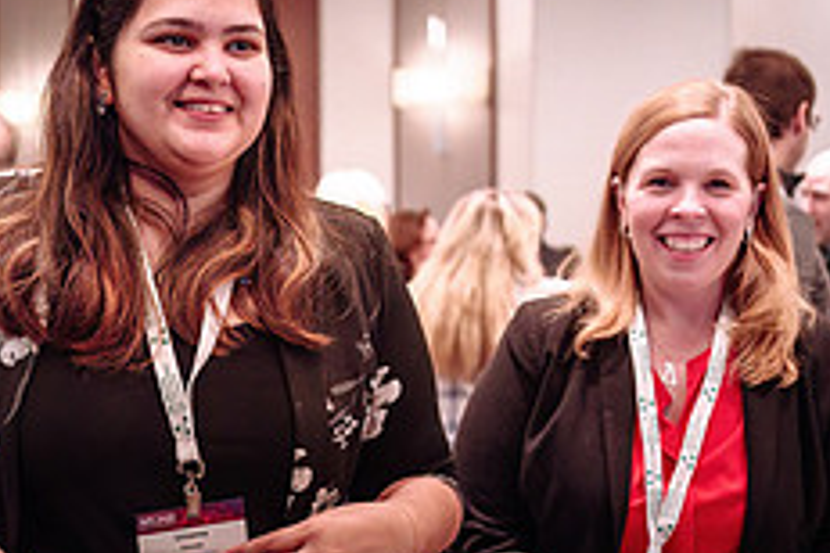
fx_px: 2029
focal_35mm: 88
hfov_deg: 23.1
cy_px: 494
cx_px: 363
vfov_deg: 15.4
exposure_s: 1/100
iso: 1600
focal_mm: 35
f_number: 2.8
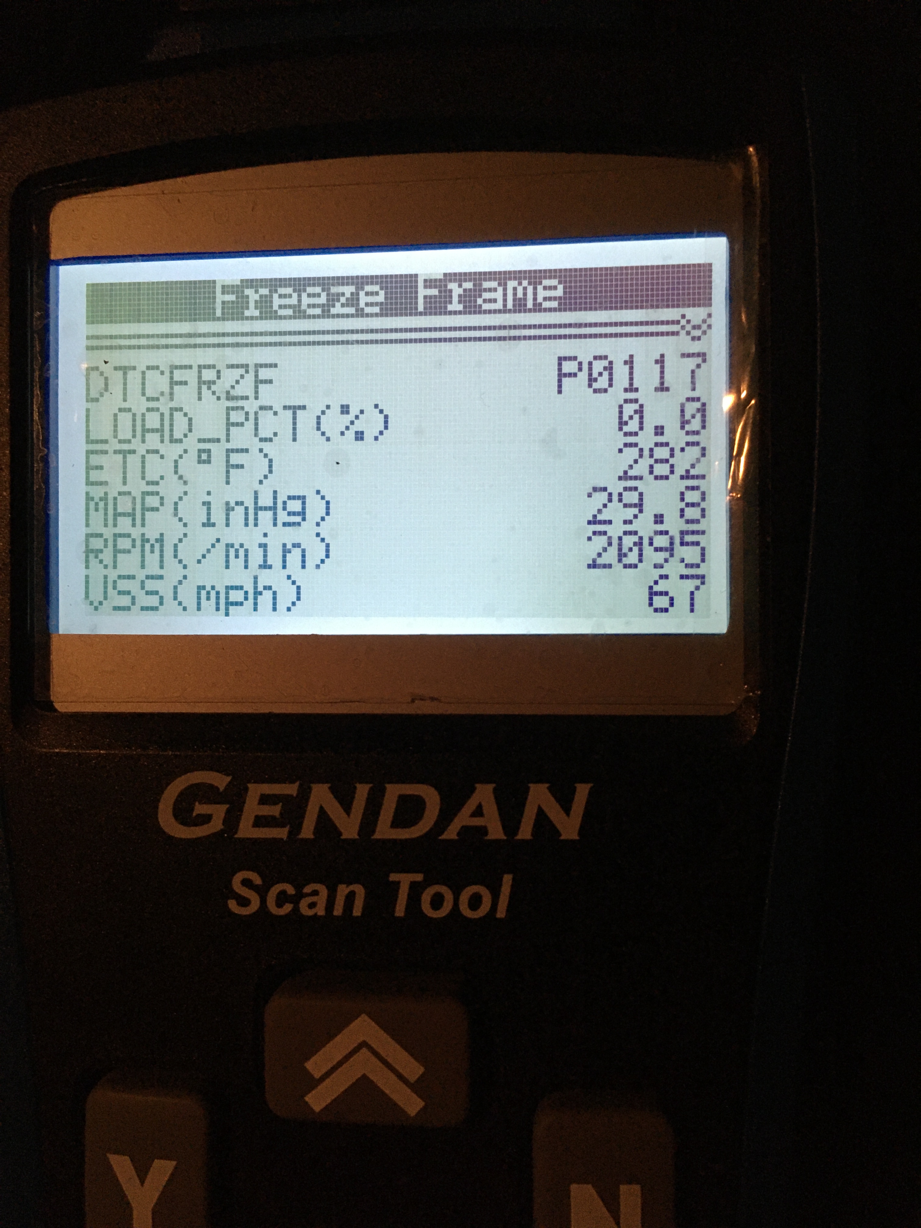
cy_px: 614
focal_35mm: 29
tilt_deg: -63.9
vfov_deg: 61.7
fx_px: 1029
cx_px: 460
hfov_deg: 48.2
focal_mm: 4.15
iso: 160
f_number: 2.2
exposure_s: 1/33
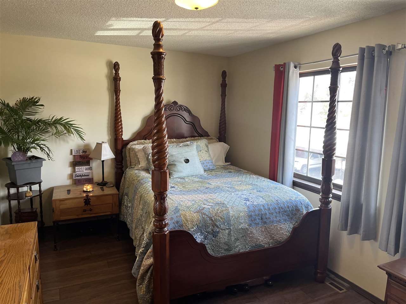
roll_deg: -1.8
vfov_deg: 53.1
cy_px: 152
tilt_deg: -8.1
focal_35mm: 26
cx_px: 203
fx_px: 305
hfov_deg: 67.3
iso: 125
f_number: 1.6
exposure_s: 1/120
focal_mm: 5.1
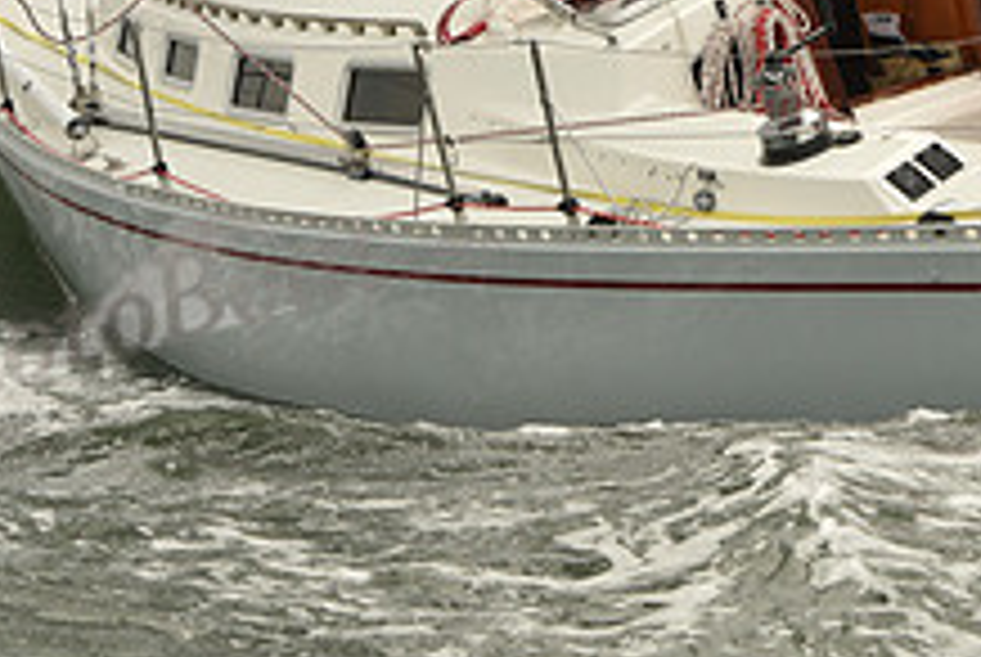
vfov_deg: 7.4
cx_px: 742
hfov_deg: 11.0
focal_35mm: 186
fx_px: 5075
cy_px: 7
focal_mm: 70
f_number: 10
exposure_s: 1/640
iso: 250
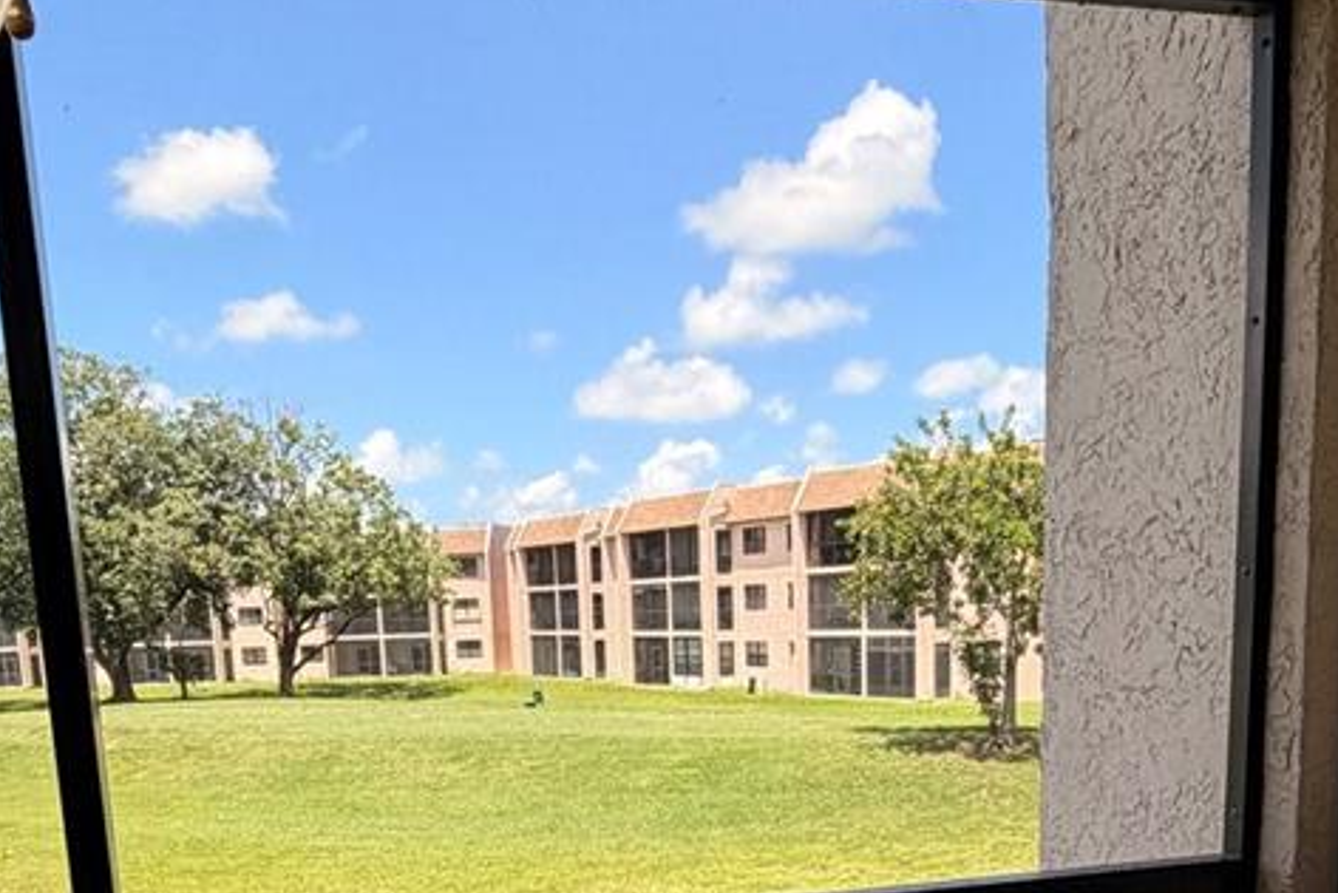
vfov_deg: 33.2
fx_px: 1376
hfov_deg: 51.9
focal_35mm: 37
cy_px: 873
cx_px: 675
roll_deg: +2.0
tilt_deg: -9.4
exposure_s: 1/502
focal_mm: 2.22
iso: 50
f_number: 2.2
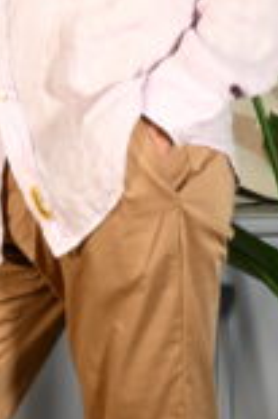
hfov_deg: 7.5
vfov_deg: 11.0
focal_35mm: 183
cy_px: -89
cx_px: 57
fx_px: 2124
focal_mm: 42
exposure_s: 1/30
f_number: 4.5
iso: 500
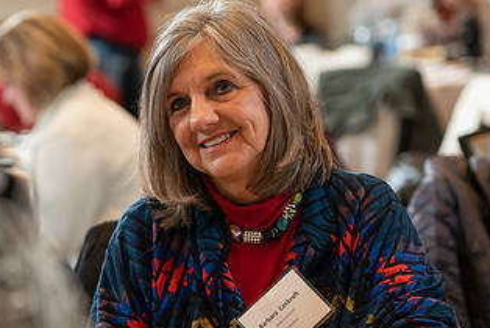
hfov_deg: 11.3
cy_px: 227
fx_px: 2466
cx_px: 109
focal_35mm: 181
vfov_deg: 7.6
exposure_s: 1/160
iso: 1000
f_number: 3.2
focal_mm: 98
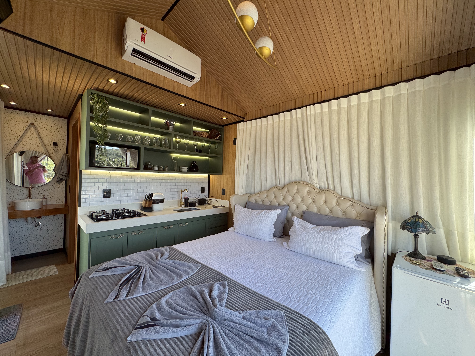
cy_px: 178
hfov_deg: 102.1
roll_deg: -1.8
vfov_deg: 85.7
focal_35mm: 14
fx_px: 192
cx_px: 238
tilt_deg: +0.1
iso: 50
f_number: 2.2
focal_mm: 2.22
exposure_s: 1/120
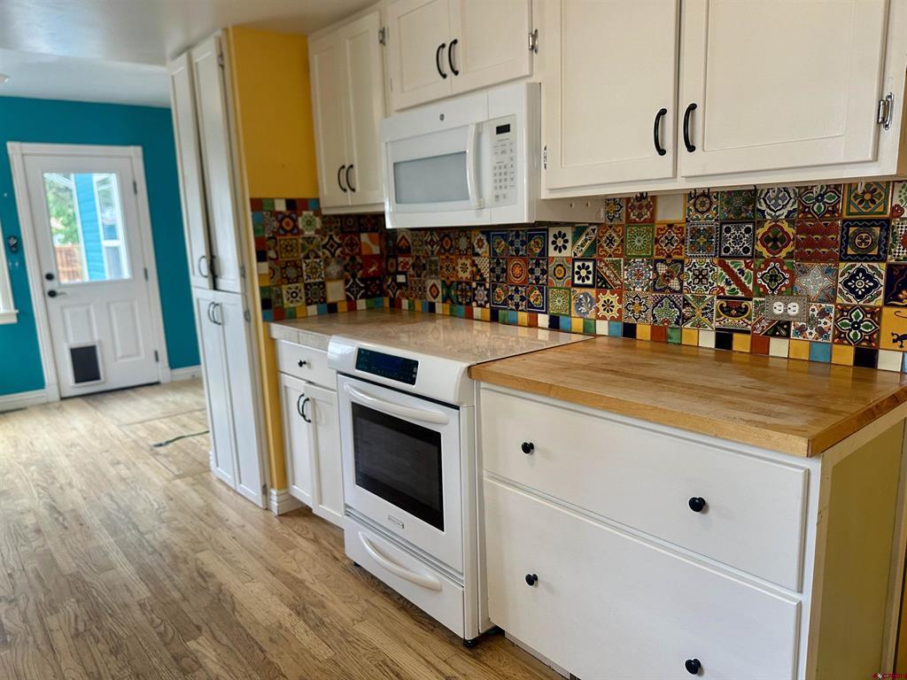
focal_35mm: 24
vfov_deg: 56.8
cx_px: 454
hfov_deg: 71.6
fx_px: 629
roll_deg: +1.6
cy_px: 340
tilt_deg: -11.5
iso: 160
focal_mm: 6.86
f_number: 1.78
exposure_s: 1/120
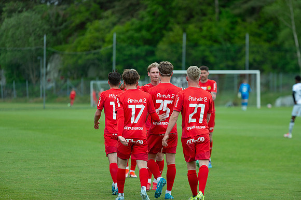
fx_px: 1671
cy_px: 100
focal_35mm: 200
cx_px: 150
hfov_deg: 10.3
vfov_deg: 6.9
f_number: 4
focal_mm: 200
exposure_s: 1/1600
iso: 400
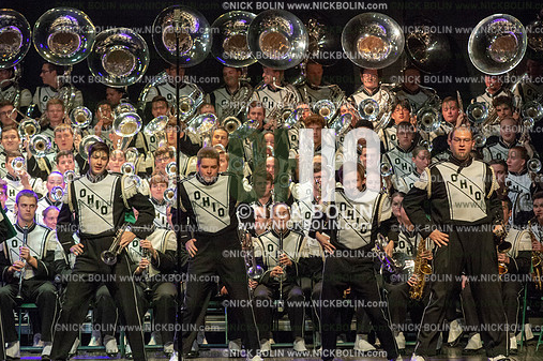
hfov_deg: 9.0
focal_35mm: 229
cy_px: 179
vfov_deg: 6.0
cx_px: 304
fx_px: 3451
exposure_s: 1/400
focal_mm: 200
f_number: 5.6
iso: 8000
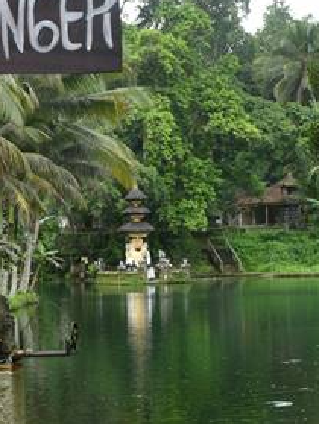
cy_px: 280
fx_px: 1275
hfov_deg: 14.0
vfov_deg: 18.8
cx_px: -3
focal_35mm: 104
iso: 200
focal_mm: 24
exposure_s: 1/200
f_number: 7.1
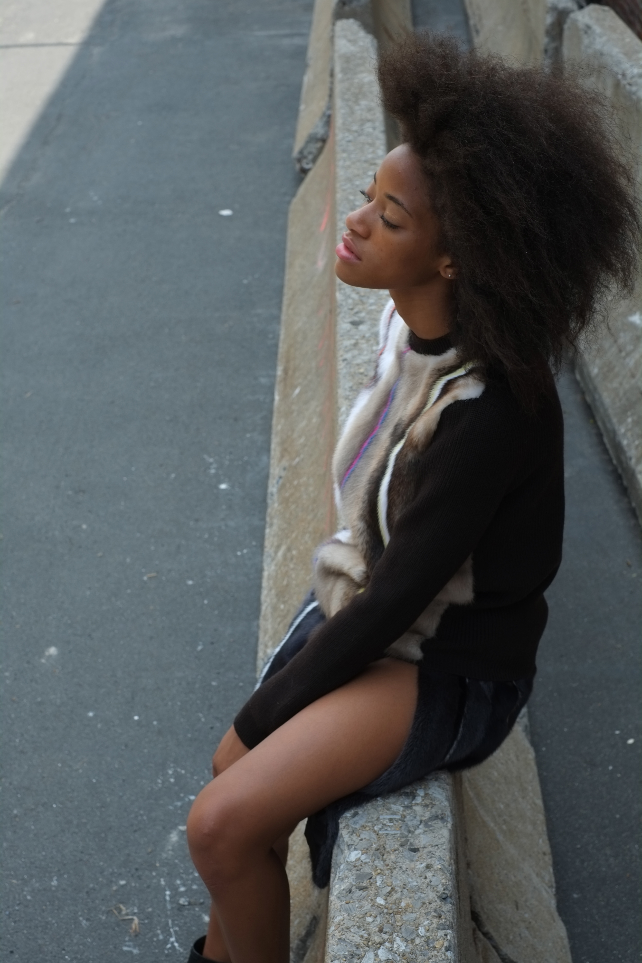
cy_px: 482
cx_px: 321
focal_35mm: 53
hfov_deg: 25.5
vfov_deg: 37.5
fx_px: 1418
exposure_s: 1/250
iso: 200
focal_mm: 35
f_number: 6.4
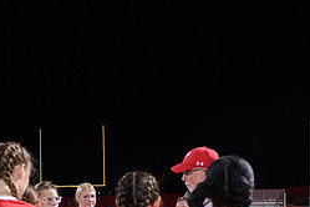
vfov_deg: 23.0
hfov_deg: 35.6
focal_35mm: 56
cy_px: 218
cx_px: 166
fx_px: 482
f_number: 2.8
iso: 3200
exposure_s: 1/320
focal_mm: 24
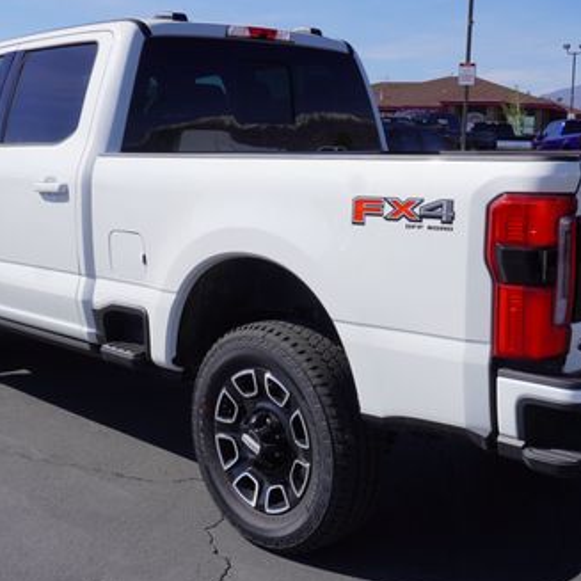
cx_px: 309
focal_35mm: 50
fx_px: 949
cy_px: 290
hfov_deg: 34.0
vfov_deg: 34.0
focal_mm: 20
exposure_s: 1/200
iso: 100
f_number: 10
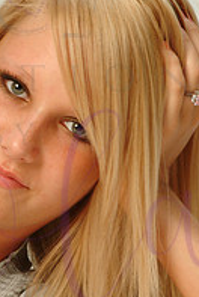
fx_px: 5173
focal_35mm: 626
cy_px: 131
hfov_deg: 2.2
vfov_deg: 3.3
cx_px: 31
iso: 400
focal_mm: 183
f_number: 11
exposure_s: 1/125
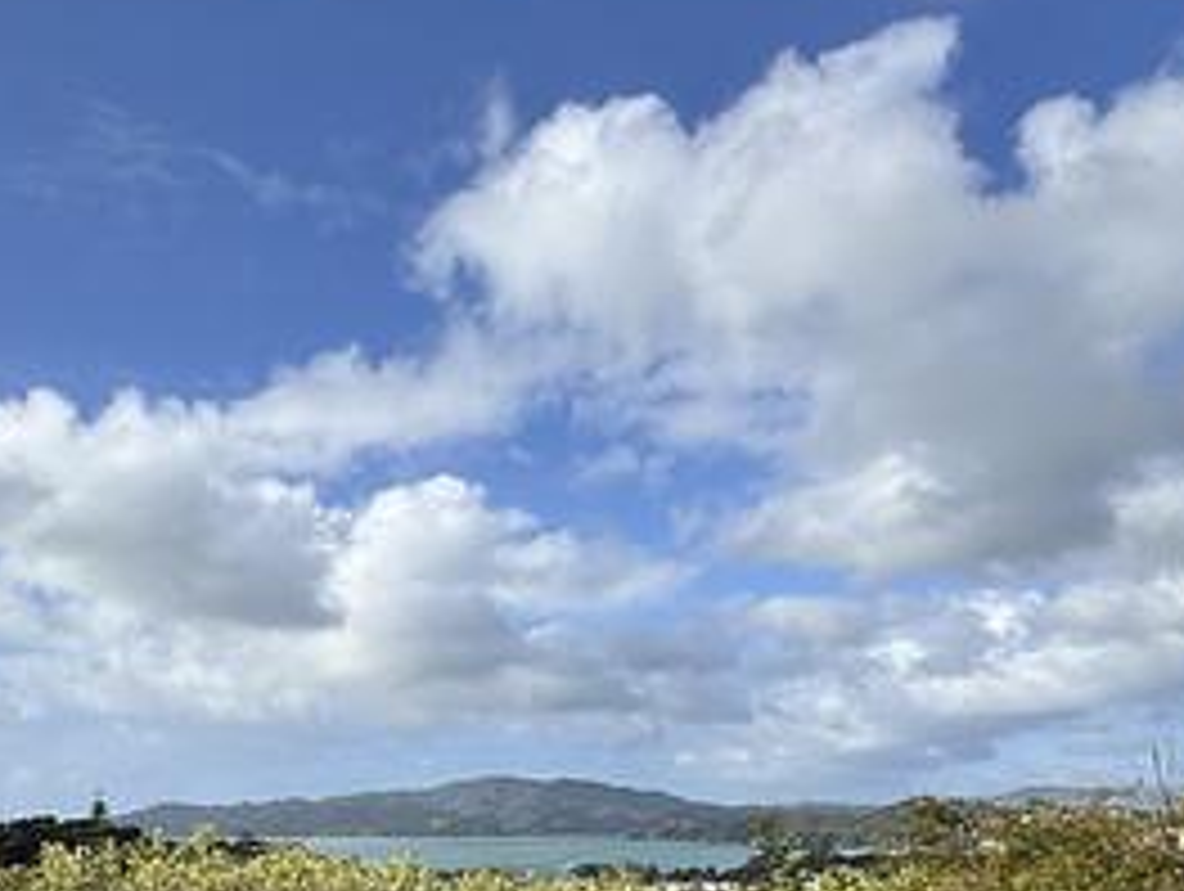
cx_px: 342
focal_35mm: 33
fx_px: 1130
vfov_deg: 39.2
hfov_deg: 53.5
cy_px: 839
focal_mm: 2.22
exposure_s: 1/2770
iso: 50
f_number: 2.2
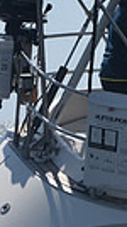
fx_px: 1911
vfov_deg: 6.8
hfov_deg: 3.6
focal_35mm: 318
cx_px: 471
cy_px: 91
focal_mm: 70
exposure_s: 1/1000
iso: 250
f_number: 7.1
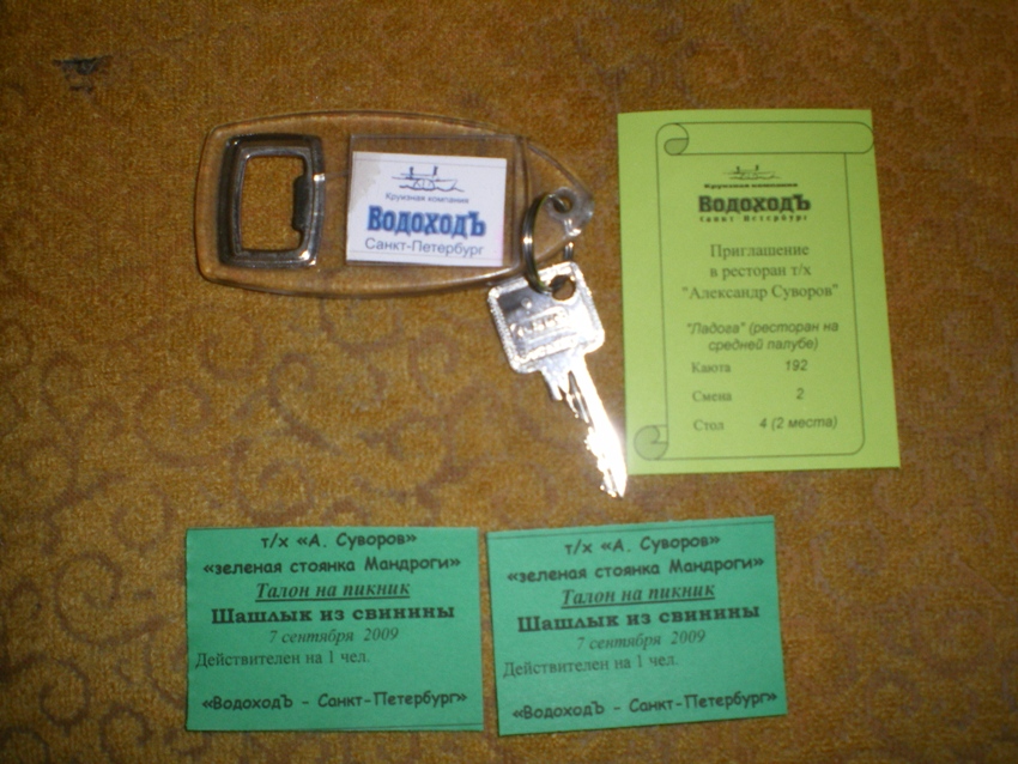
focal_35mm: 38
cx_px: 509
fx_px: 1118
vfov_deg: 37.7
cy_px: 382
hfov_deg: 49.0
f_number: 4.6
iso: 200
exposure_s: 1/50
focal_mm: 6.3
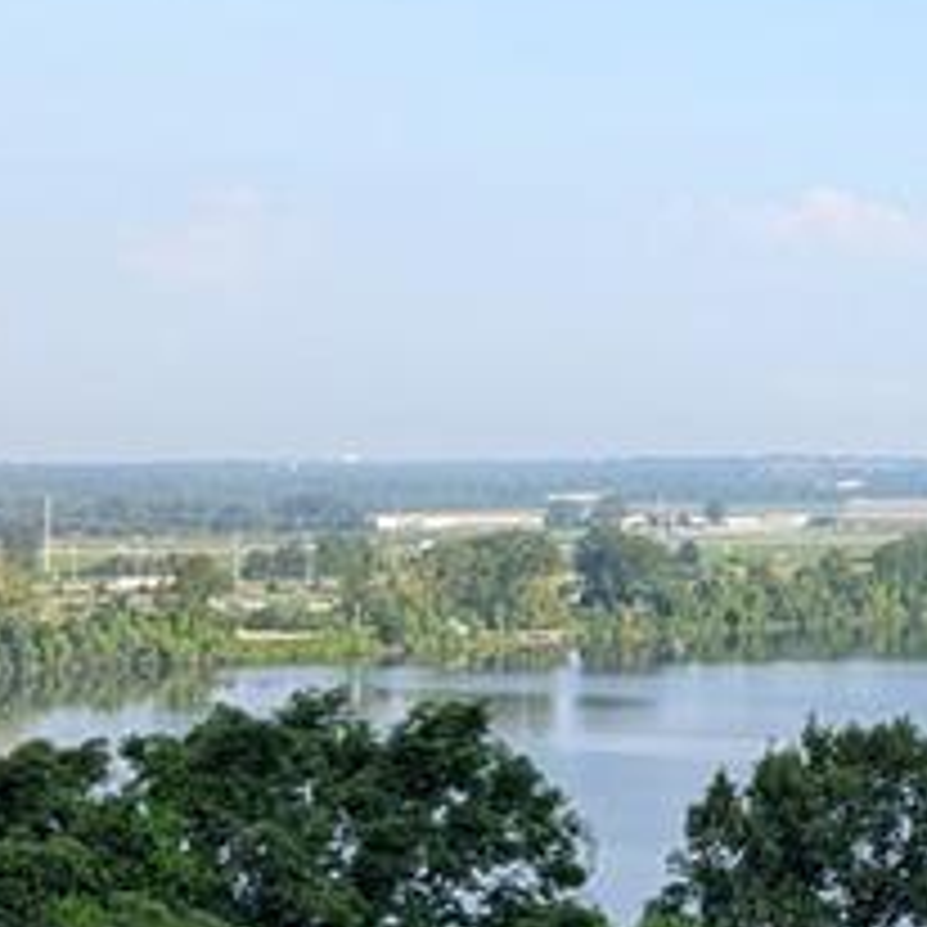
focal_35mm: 105
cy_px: 220
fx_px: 3181
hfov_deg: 16.2
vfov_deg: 16.5
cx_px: 972
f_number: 1.68
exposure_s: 1/455
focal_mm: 6.9
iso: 28
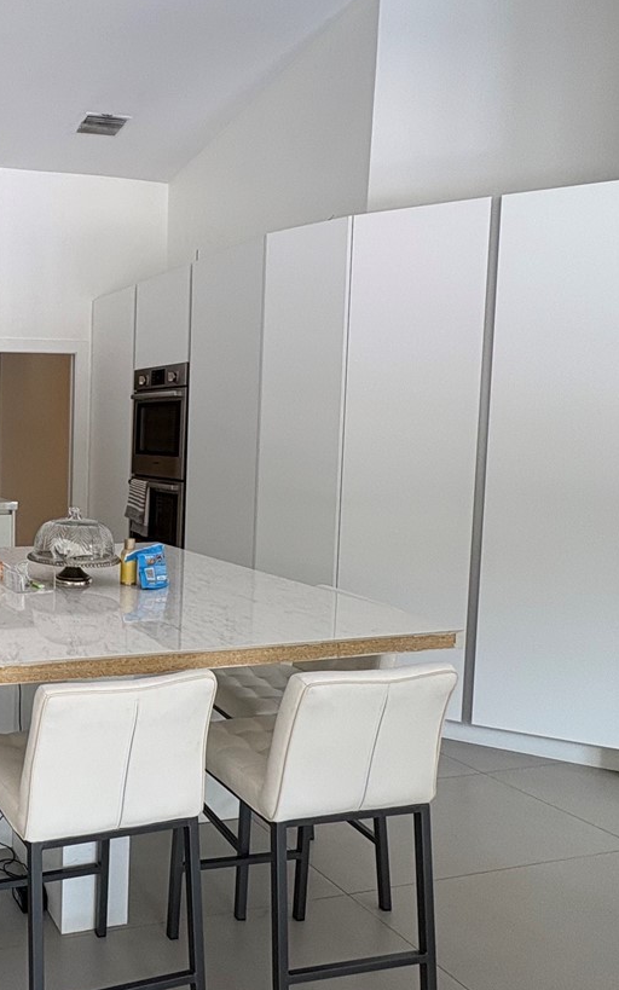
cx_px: -54
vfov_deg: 64.6
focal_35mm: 29
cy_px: 487
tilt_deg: -3.9
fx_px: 783
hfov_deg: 36.7
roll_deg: +0.0
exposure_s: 1/120
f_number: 2.2
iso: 100
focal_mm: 2.22
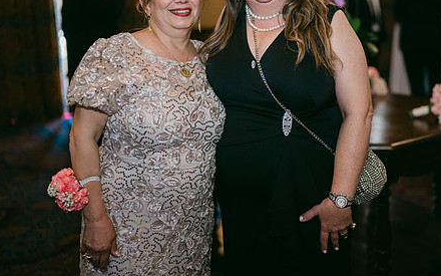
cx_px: 270
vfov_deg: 27.2
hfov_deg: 42.4
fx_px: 565
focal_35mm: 47
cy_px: 87
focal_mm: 35
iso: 640
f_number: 1.2
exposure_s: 1/125
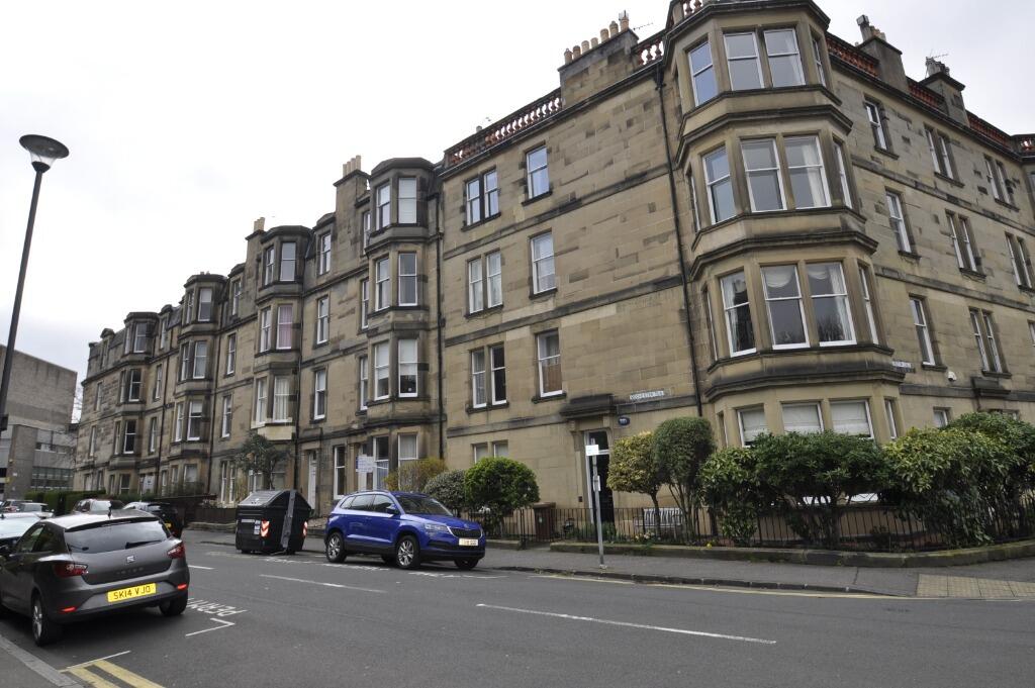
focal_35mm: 21
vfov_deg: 59.4
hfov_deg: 81.2
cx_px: 518
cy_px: 344
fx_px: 603
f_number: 9
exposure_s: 1/200
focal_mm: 14
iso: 200
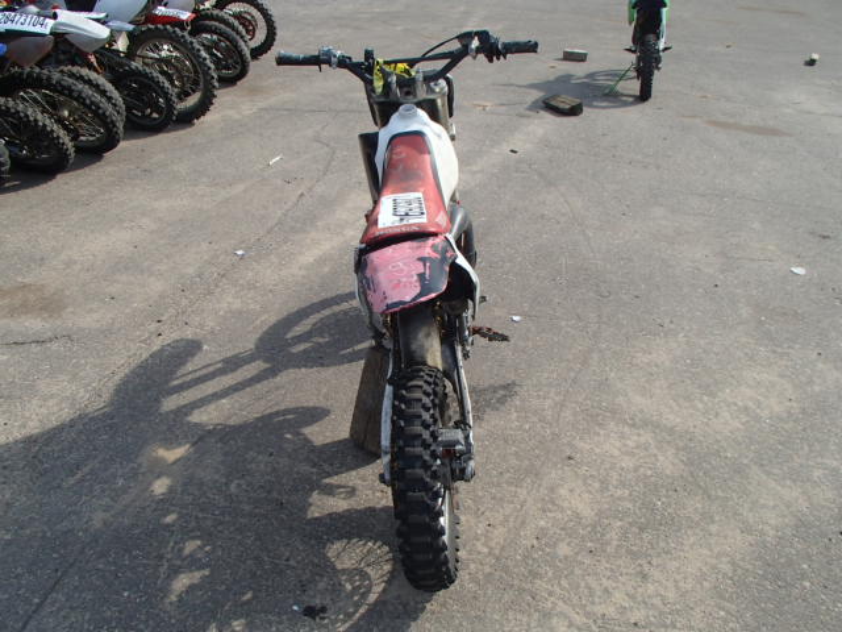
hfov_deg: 63.4
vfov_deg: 49.7
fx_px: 681
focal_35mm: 28
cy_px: 316
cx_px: 421
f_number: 3.9
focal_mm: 5
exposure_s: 1/640
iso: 100
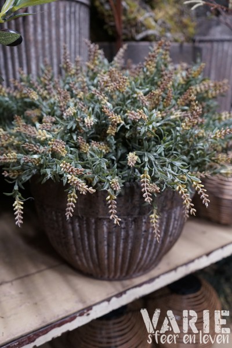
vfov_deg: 60.3
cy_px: 174
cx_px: 116
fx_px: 300
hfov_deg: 42.3
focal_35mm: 31
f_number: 4
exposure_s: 1/60
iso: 2000
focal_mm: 31
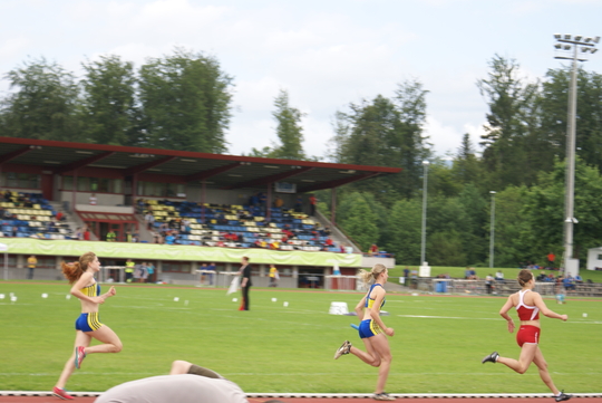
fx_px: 1757
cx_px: 301
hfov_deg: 19.4
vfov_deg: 13.1
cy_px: 202
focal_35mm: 105
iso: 100
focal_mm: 70
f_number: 5.6
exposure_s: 1/200
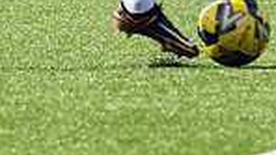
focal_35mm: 1654
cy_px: -75
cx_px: -227
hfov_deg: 1.3
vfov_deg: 0.7
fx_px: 12096
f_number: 4
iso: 200
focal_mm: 140
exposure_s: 1/3200
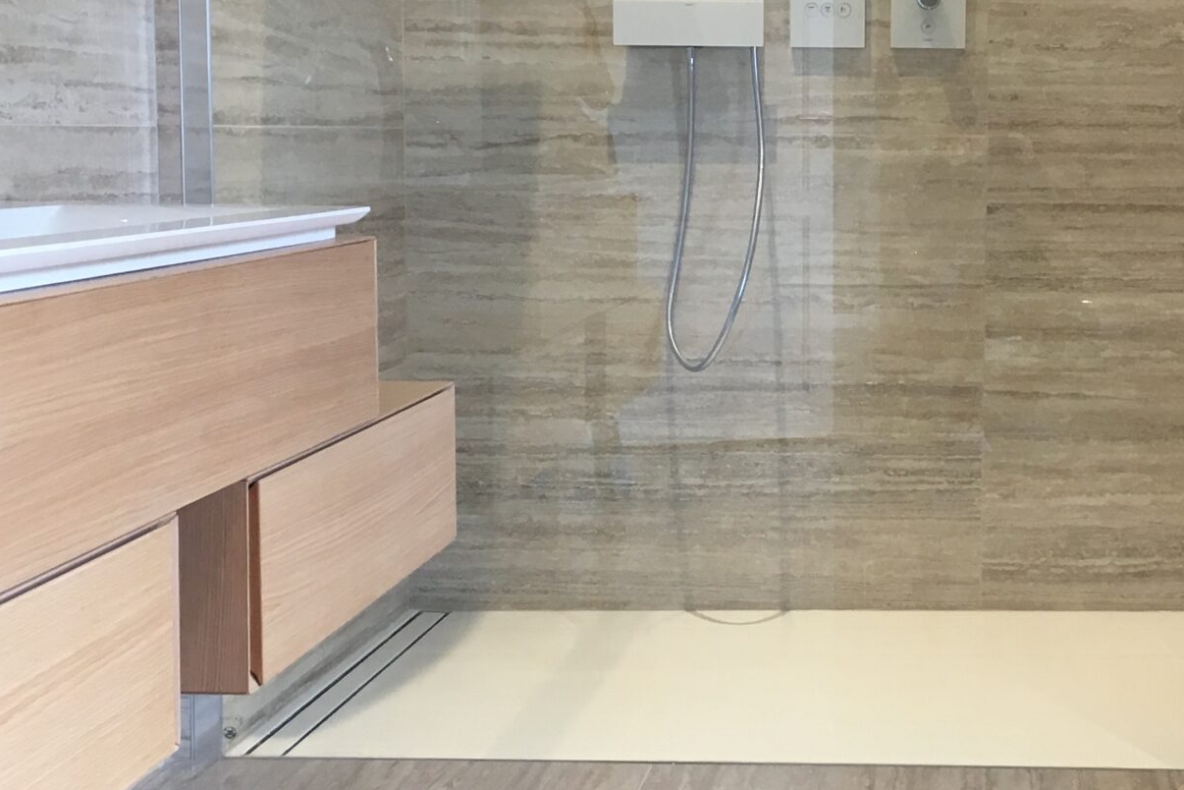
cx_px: 937
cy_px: 327
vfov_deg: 21.2
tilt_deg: -4.3
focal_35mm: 64
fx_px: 2105
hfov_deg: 30.7
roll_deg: -1.3
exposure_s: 1/33
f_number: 2.2
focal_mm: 4.15
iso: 80
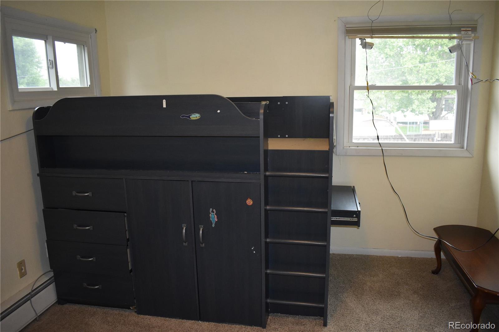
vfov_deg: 47.9
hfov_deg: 67.4
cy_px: 166
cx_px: 250
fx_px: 374
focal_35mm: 27
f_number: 3.5
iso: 2000
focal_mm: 18
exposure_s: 1/200
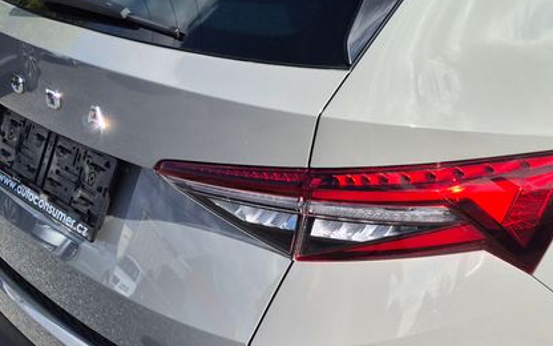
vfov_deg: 21.6
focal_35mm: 60
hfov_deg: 31.8
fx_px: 904
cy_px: 197
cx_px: 534
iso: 25
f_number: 1.8
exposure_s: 1/2232
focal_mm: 5.4
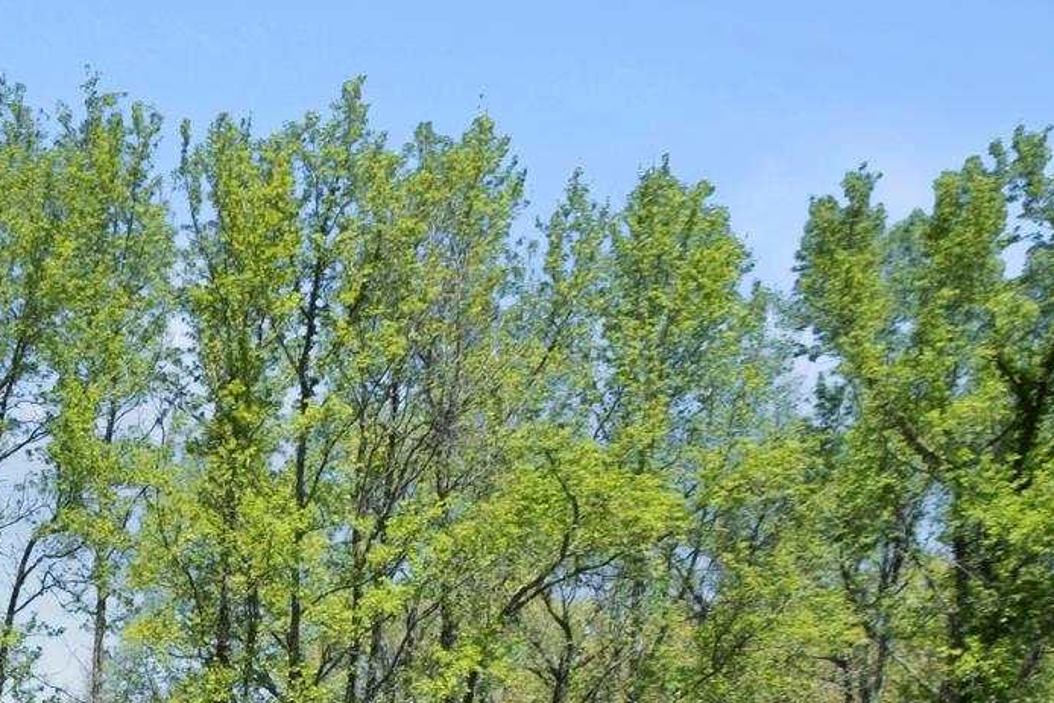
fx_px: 1581
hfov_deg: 26.5
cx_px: -529
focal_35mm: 54
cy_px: 1045
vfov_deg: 21.3
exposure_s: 1/80
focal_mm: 10
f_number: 9
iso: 400
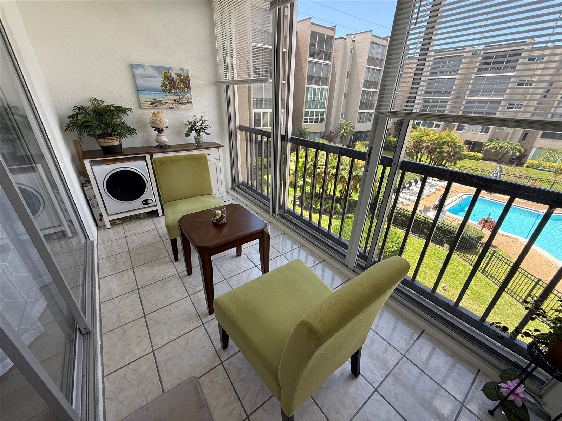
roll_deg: -2.1
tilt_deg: -25.3
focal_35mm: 14
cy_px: 210
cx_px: 281
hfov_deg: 102.1
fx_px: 227
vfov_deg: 85.7
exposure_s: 1/124
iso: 64
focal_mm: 2.22
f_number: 2.2
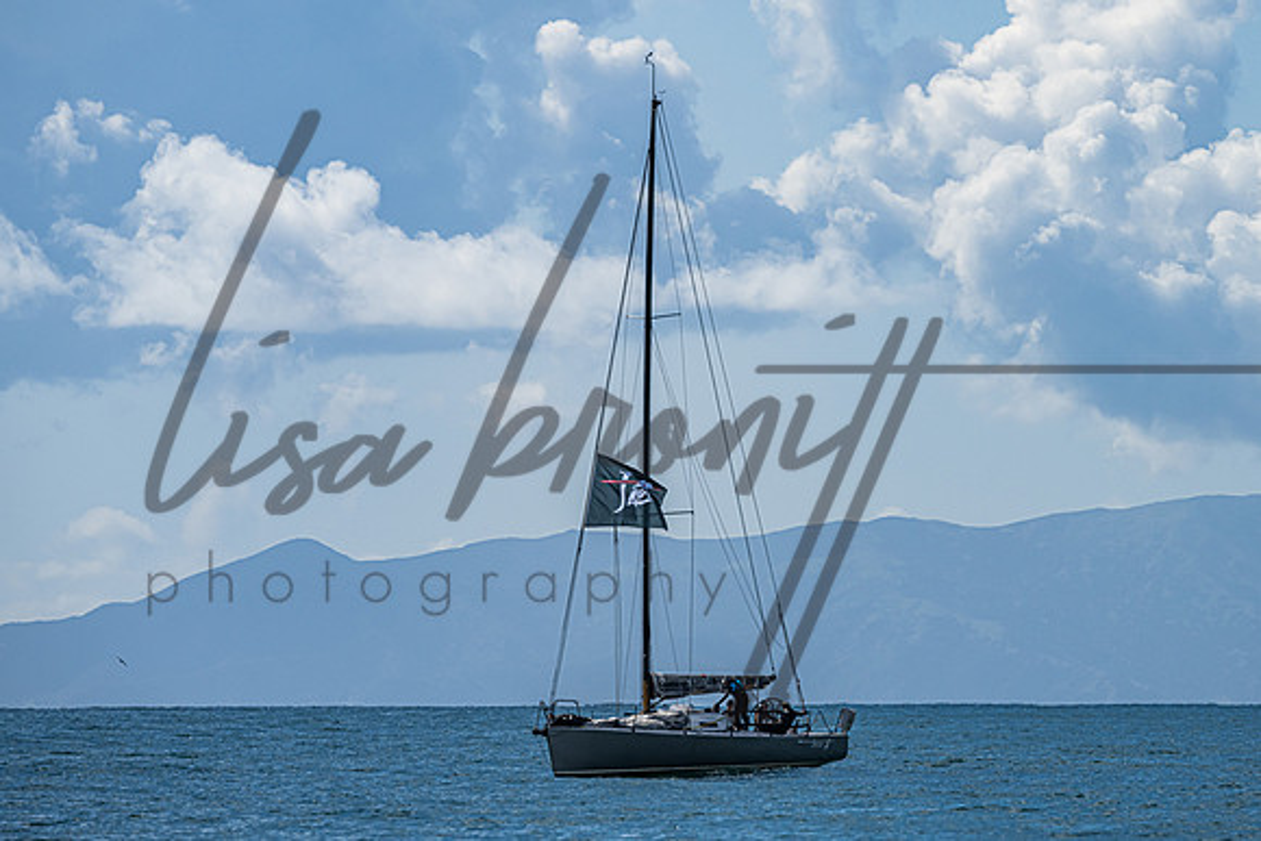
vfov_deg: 2.9
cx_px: 692
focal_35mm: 475
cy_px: 383
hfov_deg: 4.3
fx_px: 16639
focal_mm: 400
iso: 400
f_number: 10
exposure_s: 1/1600
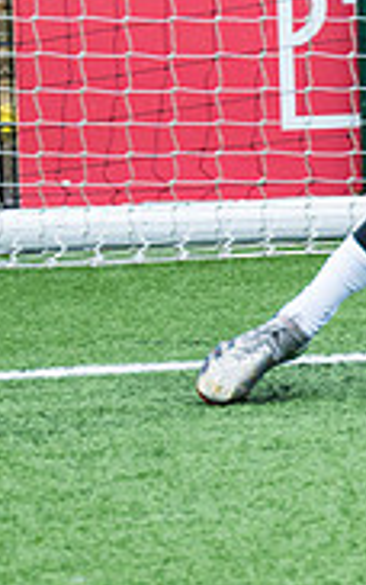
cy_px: -47
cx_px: 783
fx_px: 6406
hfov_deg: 3.2
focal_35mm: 402
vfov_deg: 5.2
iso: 400
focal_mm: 98
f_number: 4
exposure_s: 1/800
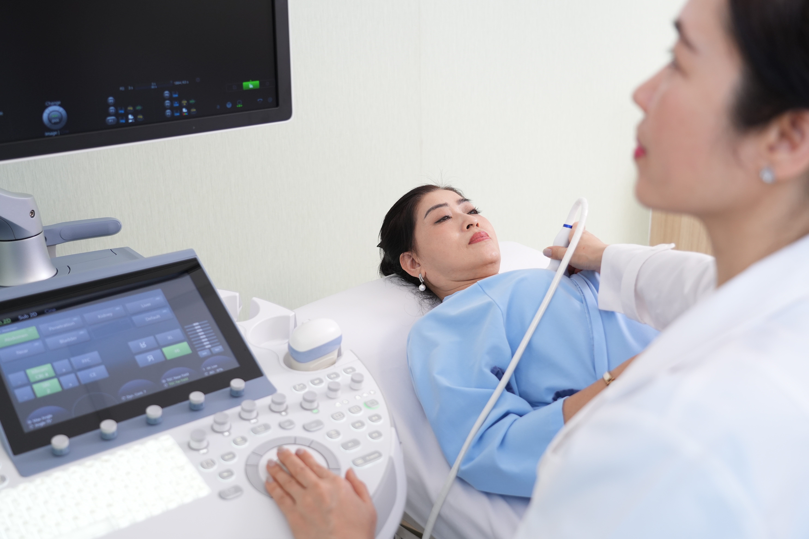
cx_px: 404
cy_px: 270
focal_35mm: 39
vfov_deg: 34.2
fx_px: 876
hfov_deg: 49.6
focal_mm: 39
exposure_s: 1/100
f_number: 4
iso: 800
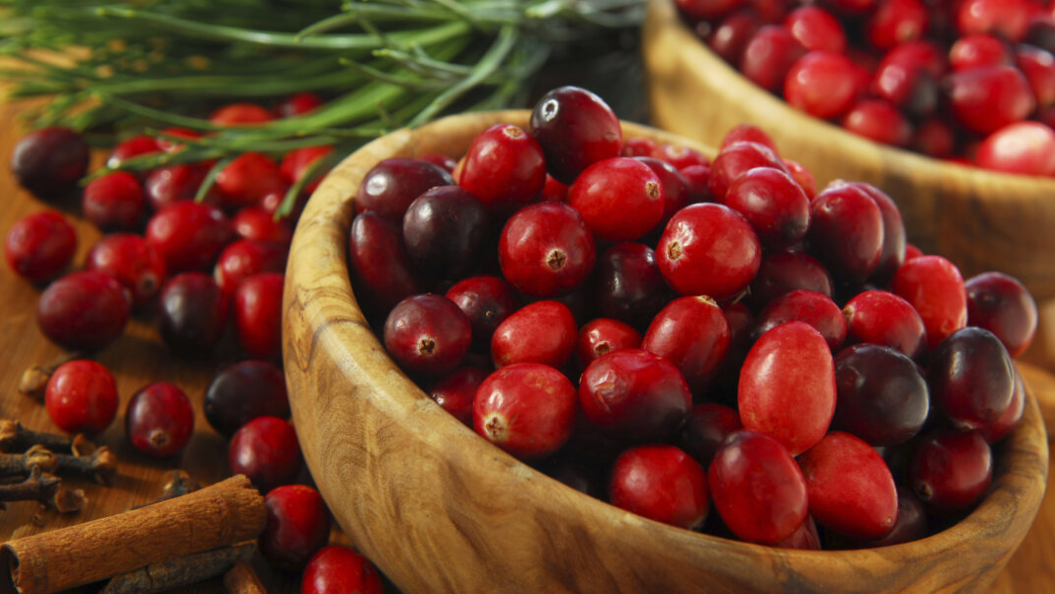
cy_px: 307
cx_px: 532
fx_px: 2001
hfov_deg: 29.5
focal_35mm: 72
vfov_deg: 16.9
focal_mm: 45
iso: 125
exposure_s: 1/30
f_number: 7.1
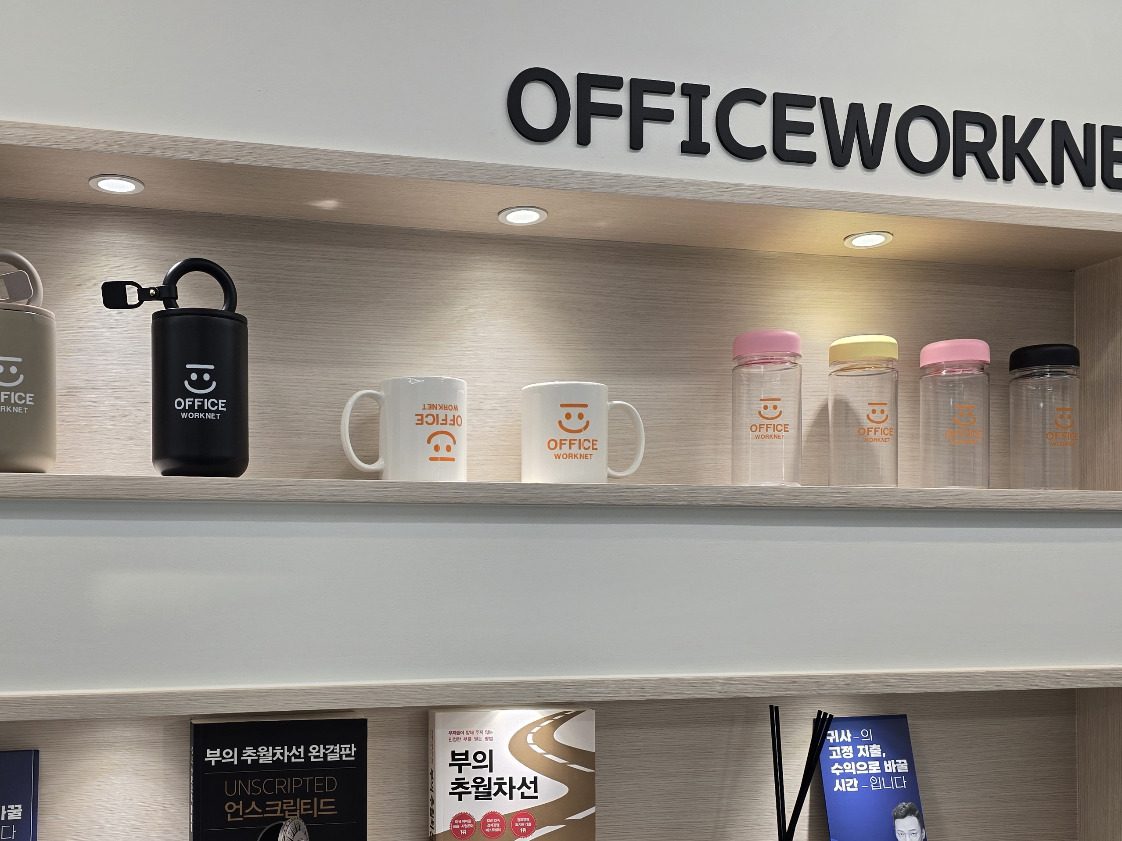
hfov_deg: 50.8
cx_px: 420
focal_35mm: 36
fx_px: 1167
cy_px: 551
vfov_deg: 39.3
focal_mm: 6.3
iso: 25
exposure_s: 1/120
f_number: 1.7
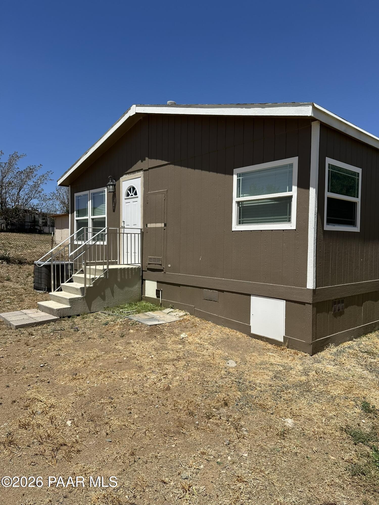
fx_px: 350
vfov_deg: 71.6
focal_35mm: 24
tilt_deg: -0.7
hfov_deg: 56.8
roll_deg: -1.6
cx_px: 190
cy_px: 252
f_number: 1.78
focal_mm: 6.86
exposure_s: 1/6211
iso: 80
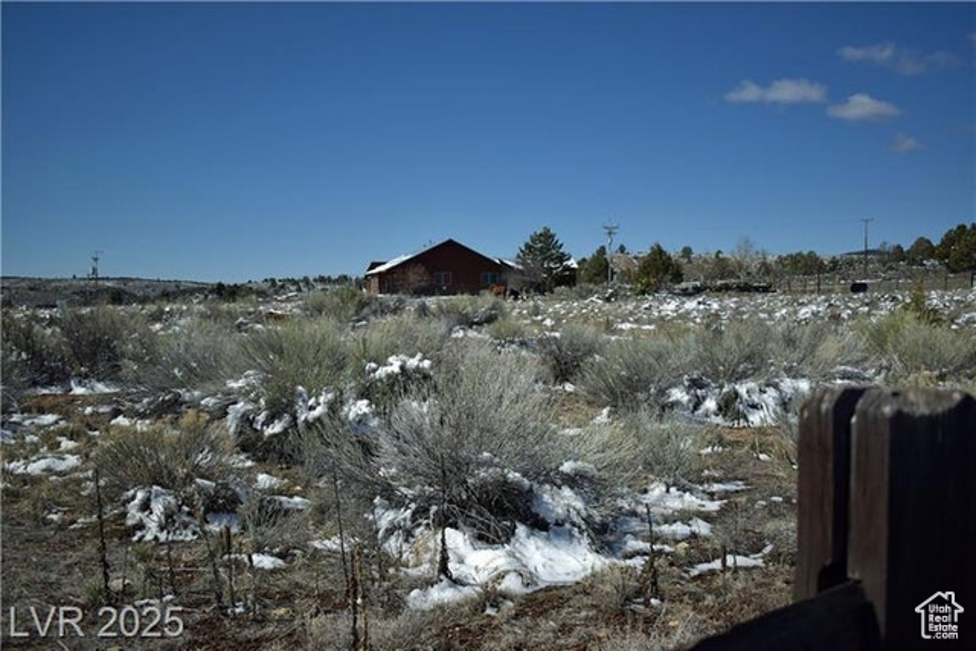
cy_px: 326
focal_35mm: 36
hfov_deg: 53.1
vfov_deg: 36.9
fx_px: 976
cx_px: 488
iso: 100
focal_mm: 24
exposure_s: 1/2000
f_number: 4
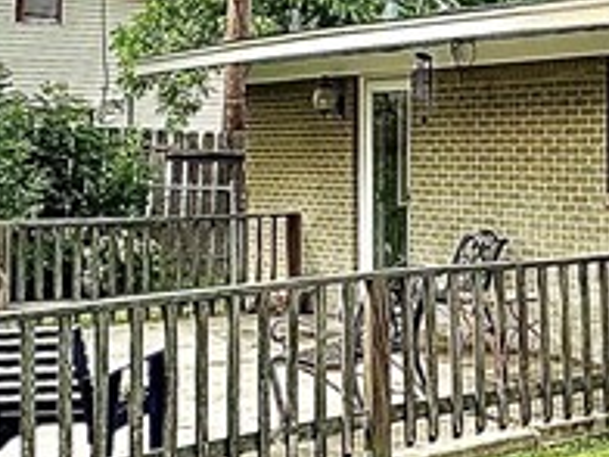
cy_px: 115
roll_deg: -0.4
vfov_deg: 20.0
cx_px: 923
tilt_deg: +1.4
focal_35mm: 73
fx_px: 1284
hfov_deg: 22.0
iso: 40
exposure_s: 1/515
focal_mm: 2.22
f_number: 2.2
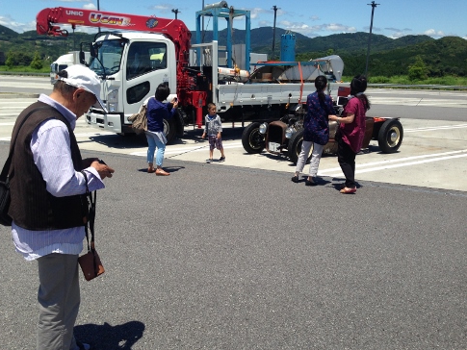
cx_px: 227
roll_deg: -2.3
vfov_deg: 41.8
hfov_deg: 53.9
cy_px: 175
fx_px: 459
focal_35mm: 34
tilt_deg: -14.0
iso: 50
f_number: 2.4
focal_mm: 4.12
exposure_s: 1/2169
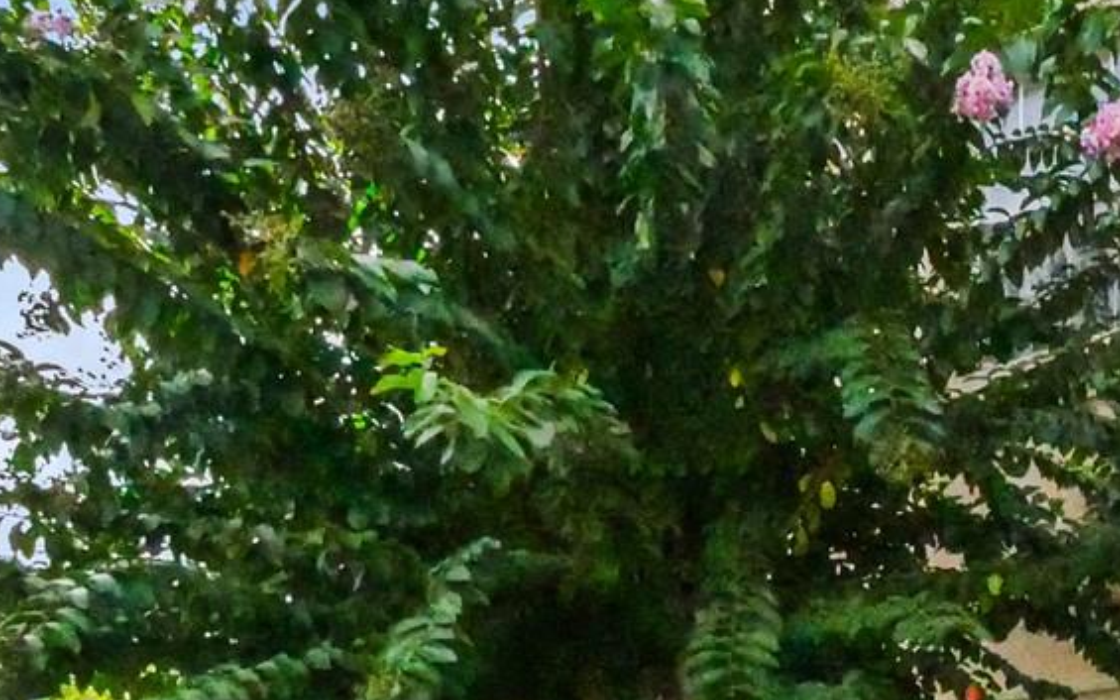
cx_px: 1255
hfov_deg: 38.4
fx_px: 1282
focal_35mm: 42
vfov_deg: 29.5
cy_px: 607
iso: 6400
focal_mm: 7
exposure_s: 1/4000
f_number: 11
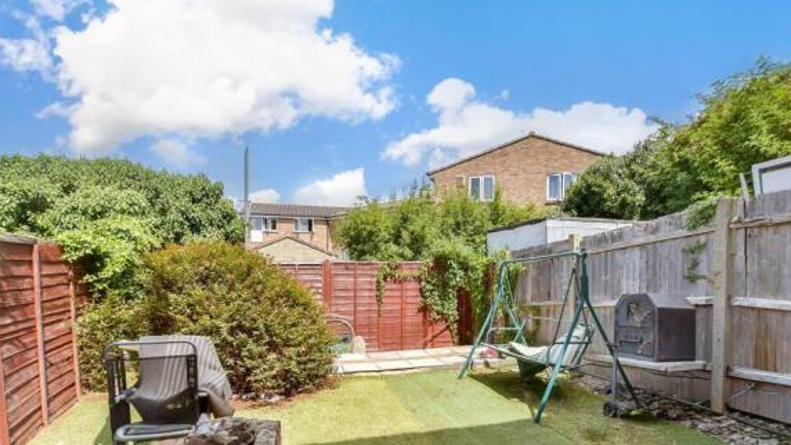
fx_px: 378
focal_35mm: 18
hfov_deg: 92.4
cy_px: 287
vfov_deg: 60.0
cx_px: 434
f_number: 10
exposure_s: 1/400
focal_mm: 10
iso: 500
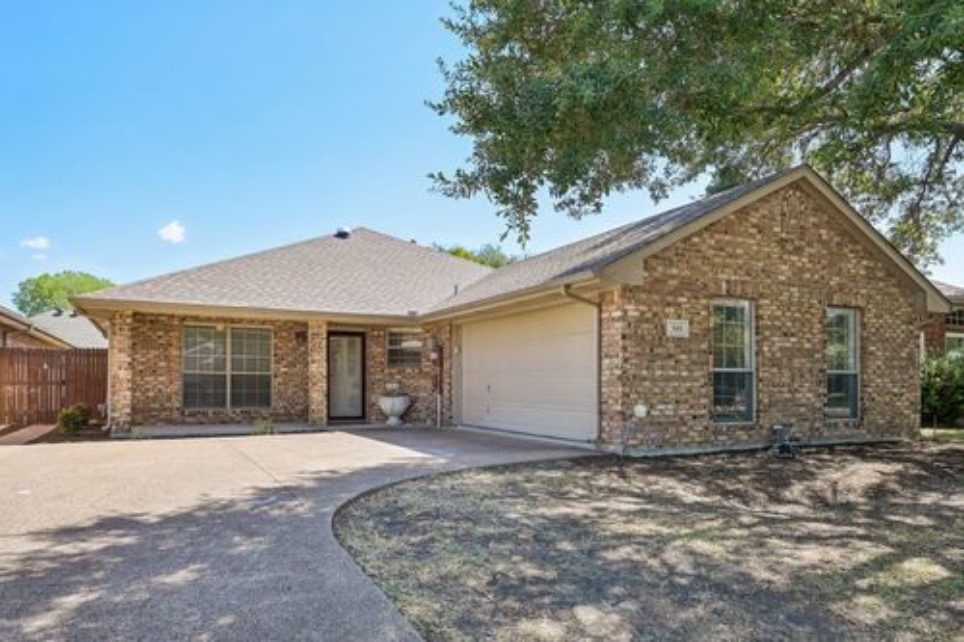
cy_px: 321
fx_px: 642
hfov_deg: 73.8
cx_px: 482
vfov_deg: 53.1
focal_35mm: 24
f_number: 8
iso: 400
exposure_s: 1/320
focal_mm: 24
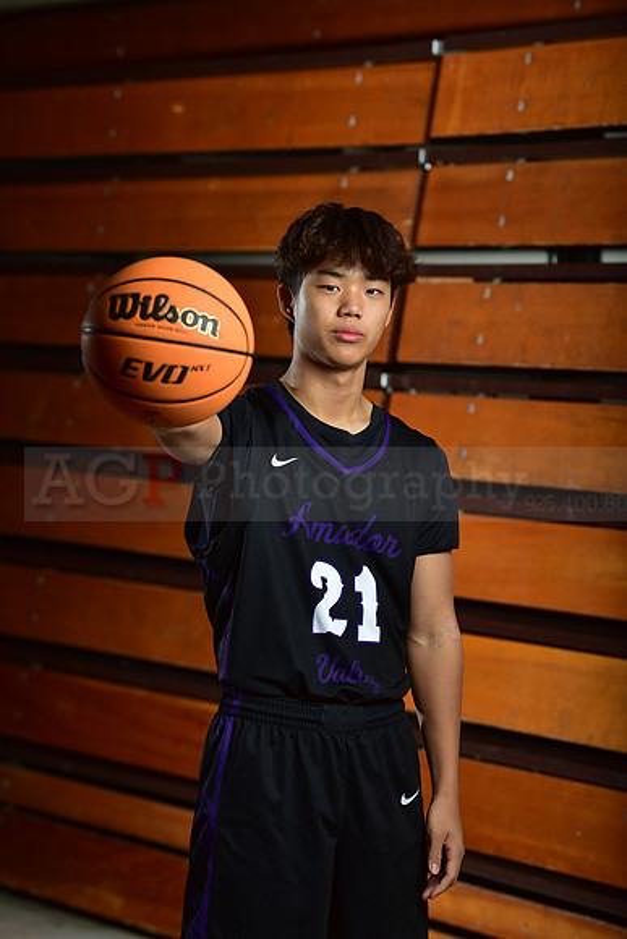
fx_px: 4308
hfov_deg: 8.3
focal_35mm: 165
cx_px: 314
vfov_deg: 12.4
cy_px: 470
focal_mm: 165
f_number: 5
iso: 250
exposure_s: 1/250
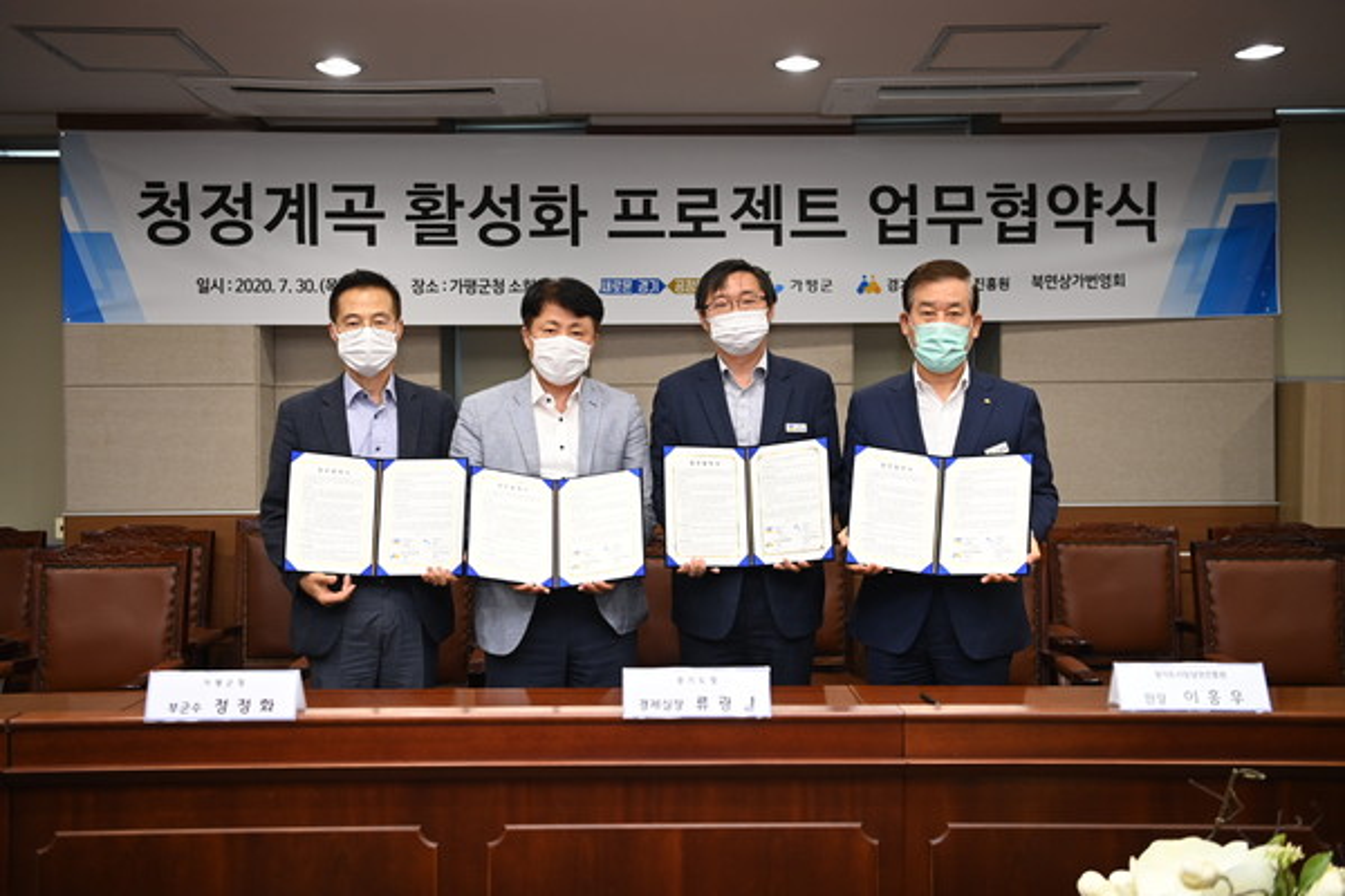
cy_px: 448
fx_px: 1420
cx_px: 672
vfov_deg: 35.1
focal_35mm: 38
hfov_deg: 50.7
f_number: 3.2
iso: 1000
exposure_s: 1/160
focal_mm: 38
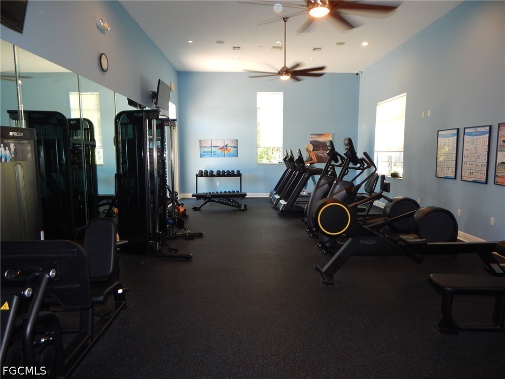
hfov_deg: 76.4
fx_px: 321
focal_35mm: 22
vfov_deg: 61.1
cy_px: 190
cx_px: 252
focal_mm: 4
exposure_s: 1/30
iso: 200
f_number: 3
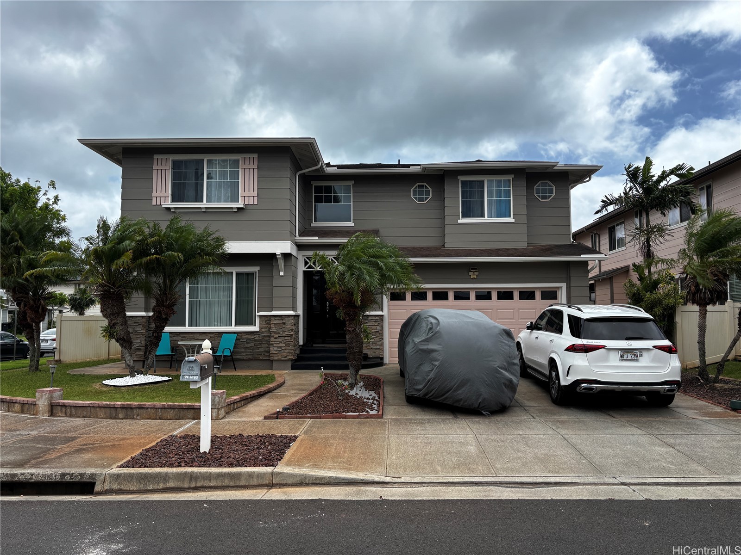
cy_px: 278
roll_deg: -0.1
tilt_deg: +4.1
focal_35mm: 26
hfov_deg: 67.3
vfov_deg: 53.1
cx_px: 370
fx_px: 557
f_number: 1.6
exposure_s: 1/1233
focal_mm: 5.96
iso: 50
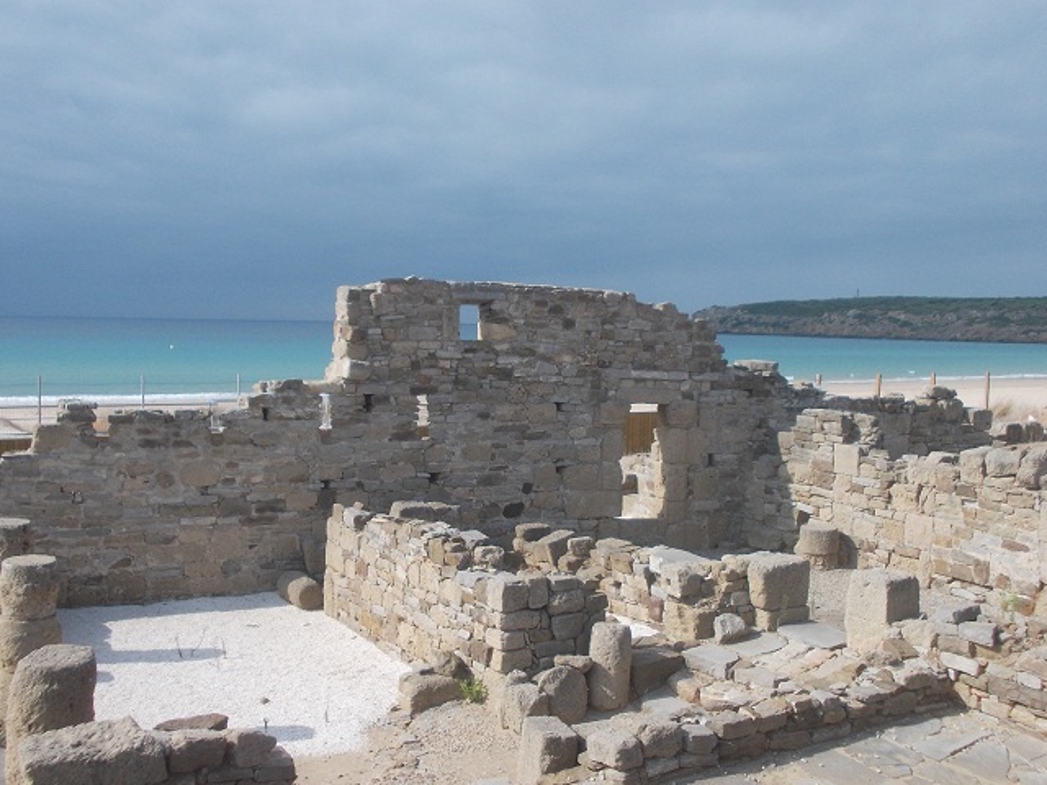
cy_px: 392
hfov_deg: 49.0
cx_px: 524
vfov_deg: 37.7
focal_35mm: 38
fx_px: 1149
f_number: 6.2
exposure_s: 1/250
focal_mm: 5.3
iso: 80
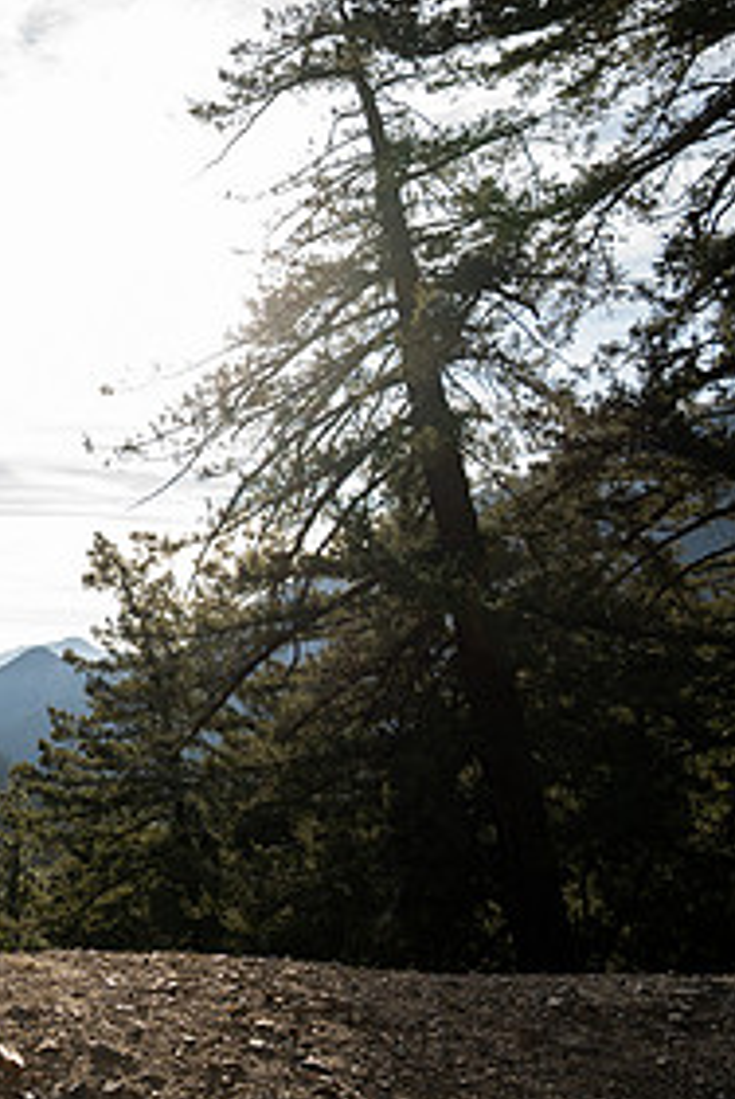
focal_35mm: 33
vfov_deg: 57.1
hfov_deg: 28.9
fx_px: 1008
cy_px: 495
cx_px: -313
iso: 50
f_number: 4.5
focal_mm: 16
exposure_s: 1/250
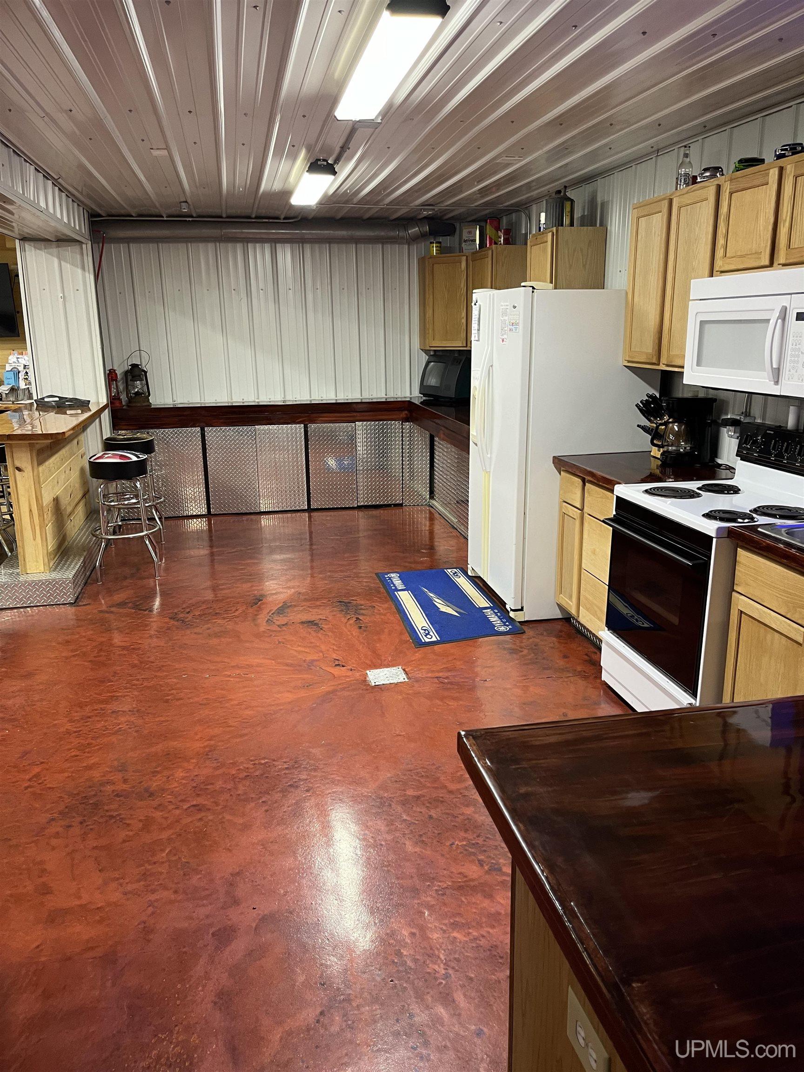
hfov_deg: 53.1
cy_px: 536
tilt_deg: -14.4
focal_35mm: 26
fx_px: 805
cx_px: 402
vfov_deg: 67.3
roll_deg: +0.9
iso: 160
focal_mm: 5.1
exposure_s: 1/60
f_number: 1.6
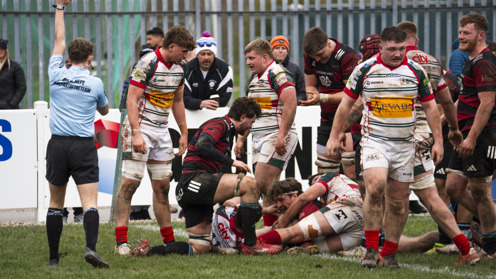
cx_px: 248
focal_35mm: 420
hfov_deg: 5.1
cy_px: 117
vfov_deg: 2.9
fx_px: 5524
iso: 800
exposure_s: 1/1000
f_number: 6.3
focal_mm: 400
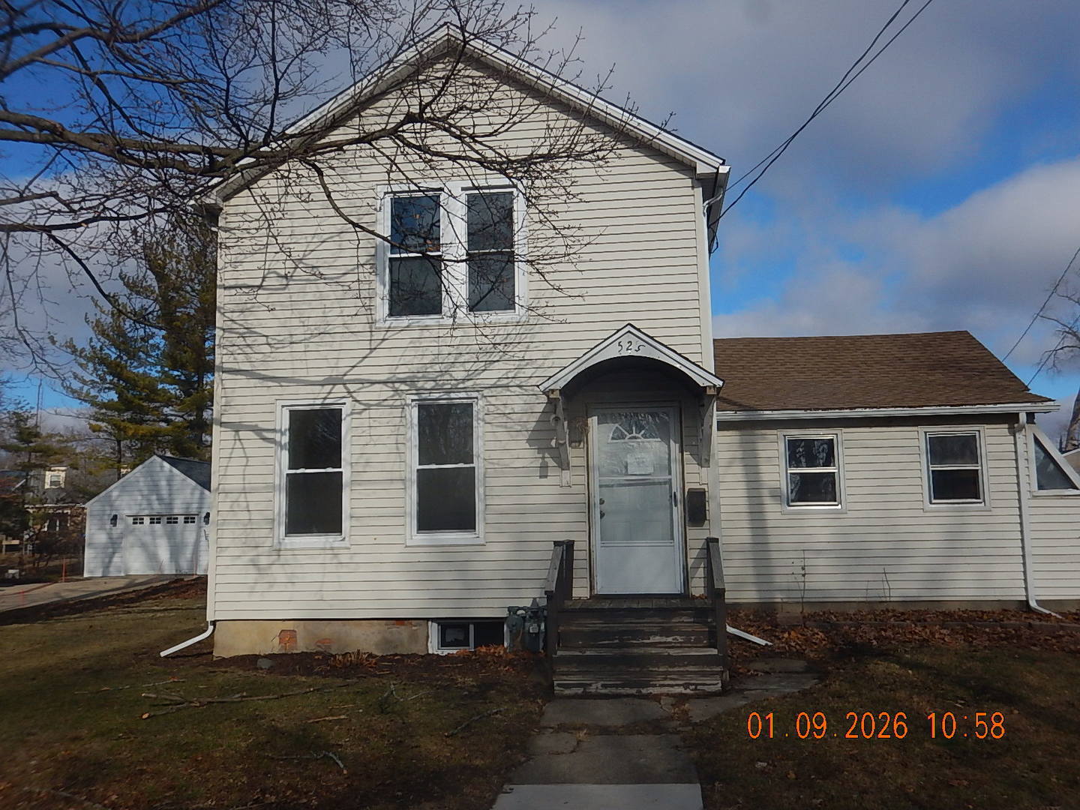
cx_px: 540
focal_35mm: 29
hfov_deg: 61.7
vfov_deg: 48.2
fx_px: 905
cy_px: 405
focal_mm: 5.1
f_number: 8.3
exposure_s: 1/500
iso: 125
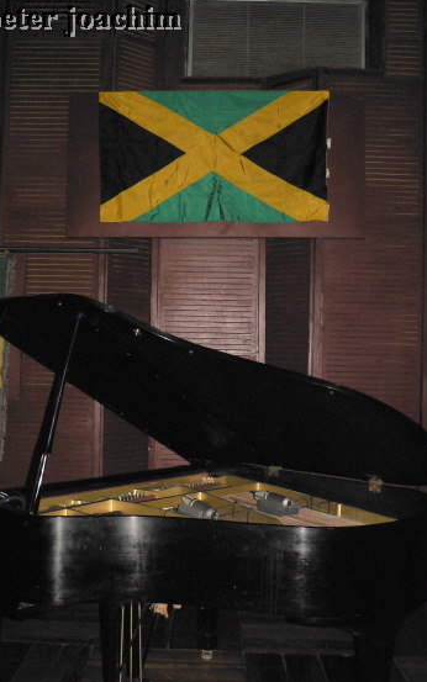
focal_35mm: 38
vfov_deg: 51.5
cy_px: 347
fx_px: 707
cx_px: 193
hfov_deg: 33.6
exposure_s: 1/60
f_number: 2.8
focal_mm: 6
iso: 400
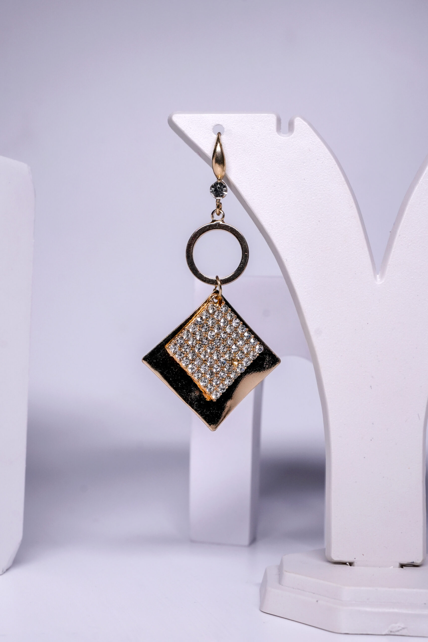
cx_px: 214
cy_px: 321
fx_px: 927
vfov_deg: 38.2
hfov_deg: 26.0
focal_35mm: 52
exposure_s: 1/160
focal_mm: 35
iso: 640
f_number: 9
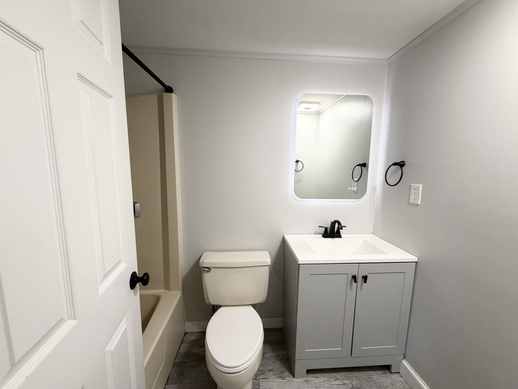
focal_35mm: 14
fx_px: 209
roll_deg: -0.8
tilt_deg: -6.5
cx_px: 259
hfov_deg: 102.1
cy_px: 194
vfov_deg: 85.7
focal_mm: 2.22
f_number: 2.2
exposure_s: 1/62
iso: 160
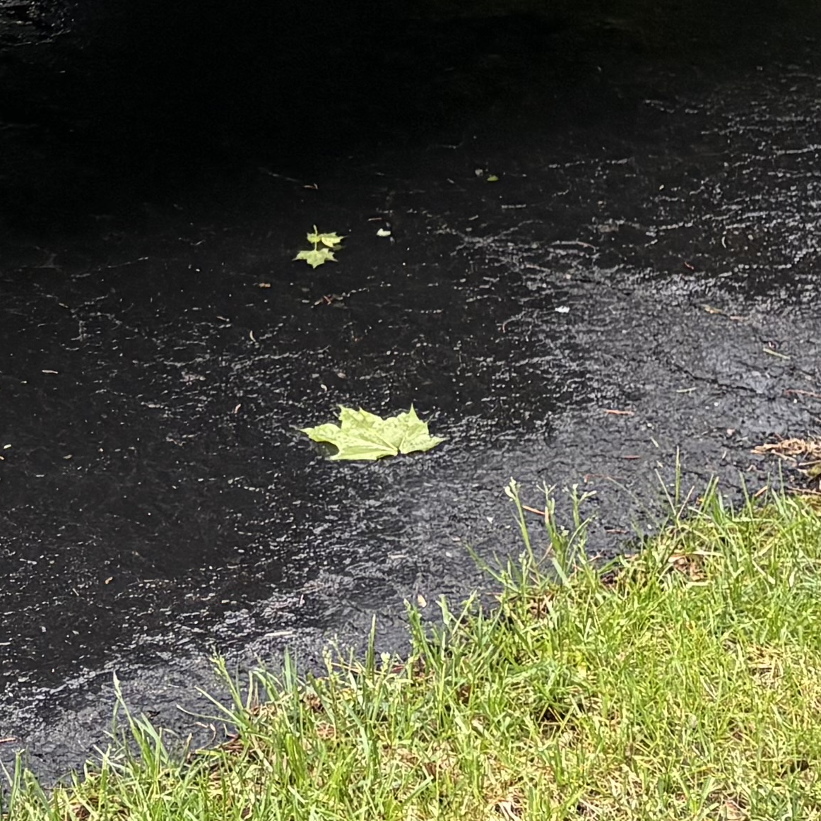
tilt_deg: -6.1
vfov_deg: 14.1
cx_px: -467
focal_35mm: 113
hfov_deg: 14.3
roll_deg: +3.9
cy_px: -548
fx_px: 3032
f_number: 1.6
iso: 100
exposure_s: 1/121
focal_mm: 5.96
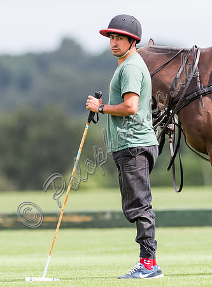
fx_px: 9690
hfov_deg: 1.3
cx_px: 266
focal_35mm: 1177
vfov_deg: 1.7
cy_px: 173
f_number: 3.2
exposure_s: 1/3200
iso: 400
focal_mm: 300
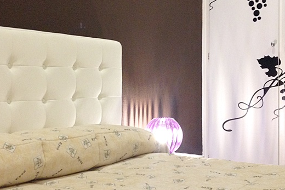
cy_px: 79
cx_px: 130
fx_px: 499
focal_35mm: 63
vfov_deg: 21.6
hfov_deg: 31.9
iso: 160
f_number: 2.4
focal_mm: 4.28
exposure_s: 1/20
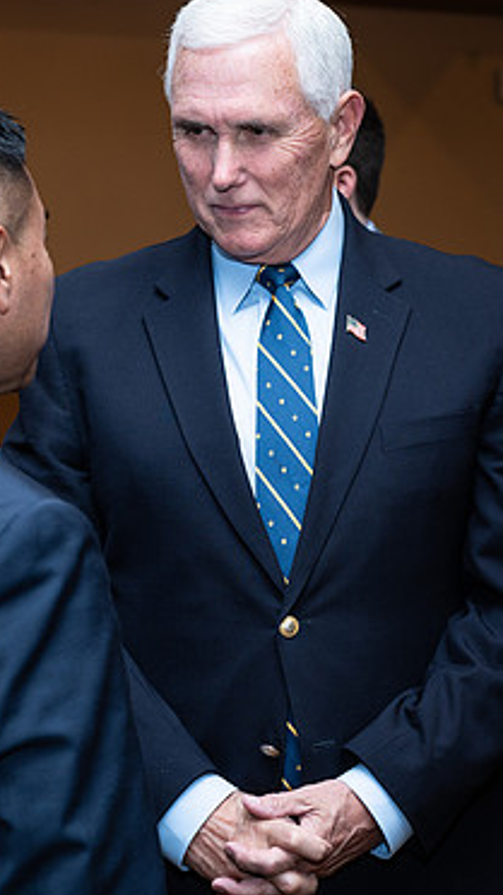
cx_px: 448
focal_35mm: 95
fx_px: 2255
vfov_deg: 22.5
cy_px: 488
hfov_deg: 12.6
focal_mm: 50
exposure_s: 1/125
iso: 160
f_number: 5
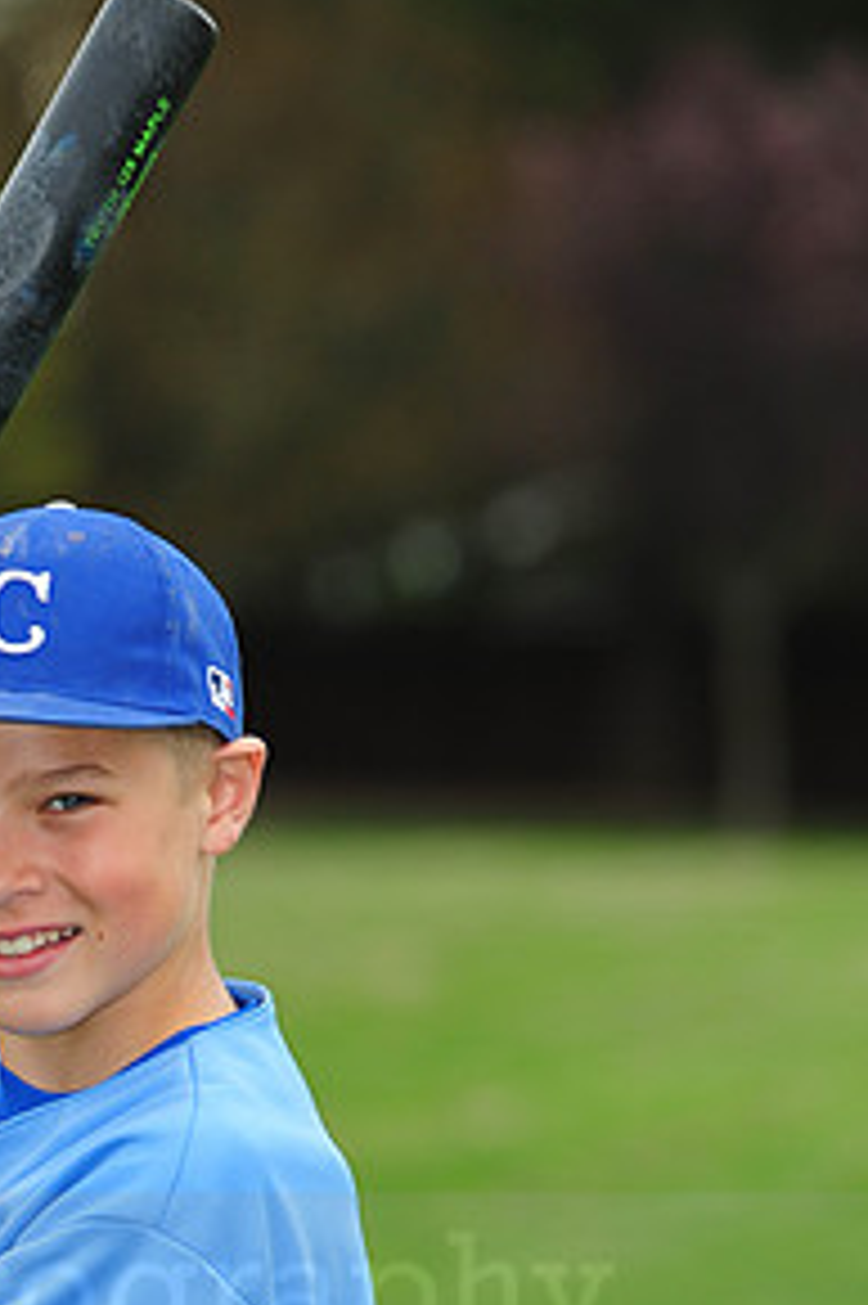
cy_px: 1256
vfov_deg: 6.2
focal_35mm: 330
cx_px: 27
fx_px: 11948
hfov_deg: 4.2
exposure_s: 1/640
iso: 400
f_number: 5
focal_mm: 165
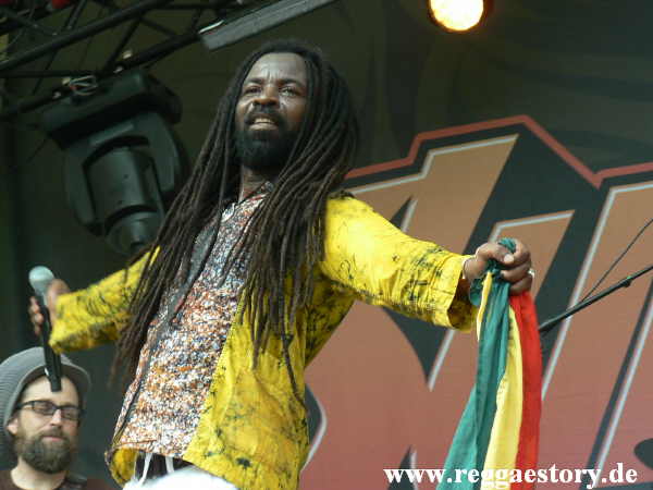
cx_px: 326
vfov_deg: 9.3
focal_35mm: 160
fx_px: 3018
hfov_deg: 12.3
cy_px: 245
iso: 64
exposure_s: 1/60
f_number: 3.3
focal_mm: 27.4
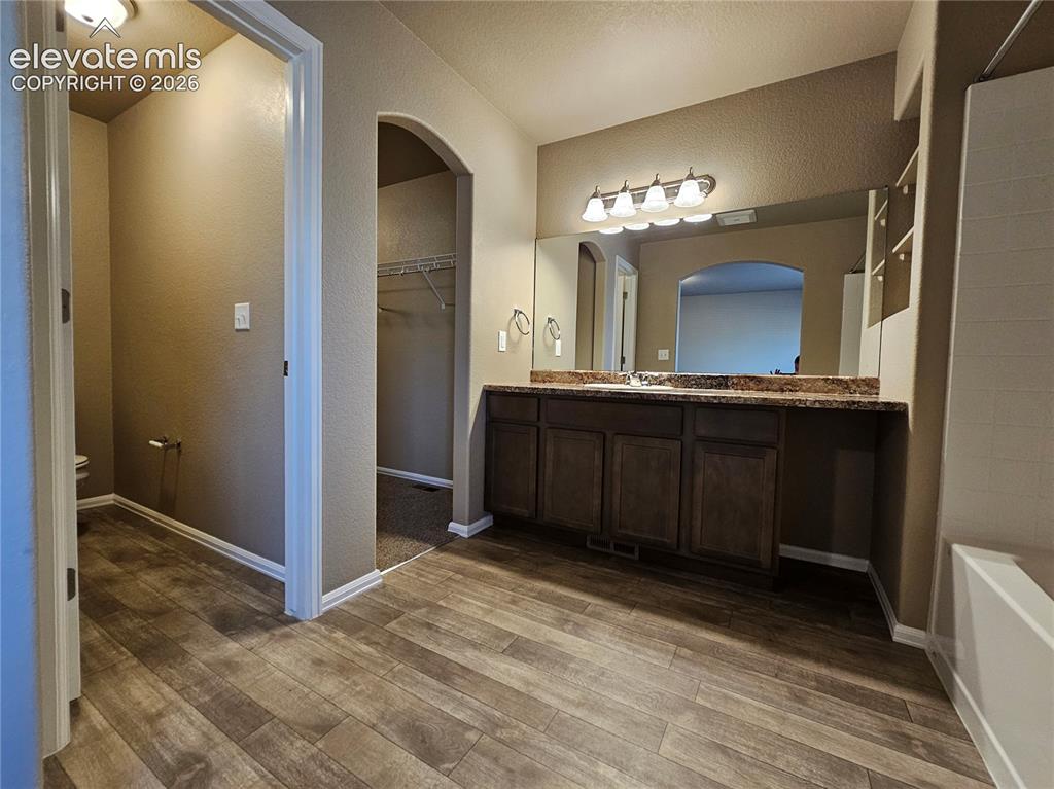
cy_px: 394
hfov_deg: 106.2
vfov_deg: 89.9
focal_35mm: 13
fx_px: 396
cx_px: 527
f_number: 2.2
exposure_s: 1/60
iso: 250
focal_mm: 2.2
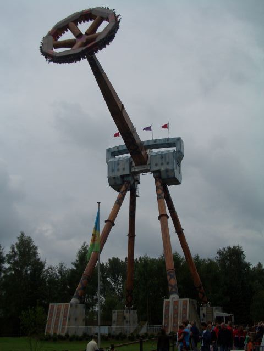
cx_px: 132
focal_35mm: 41
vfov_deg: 45.8
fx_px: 417
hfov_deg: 35.1
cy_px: 176
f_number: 4.6
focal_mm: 6.8
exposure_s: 1/640
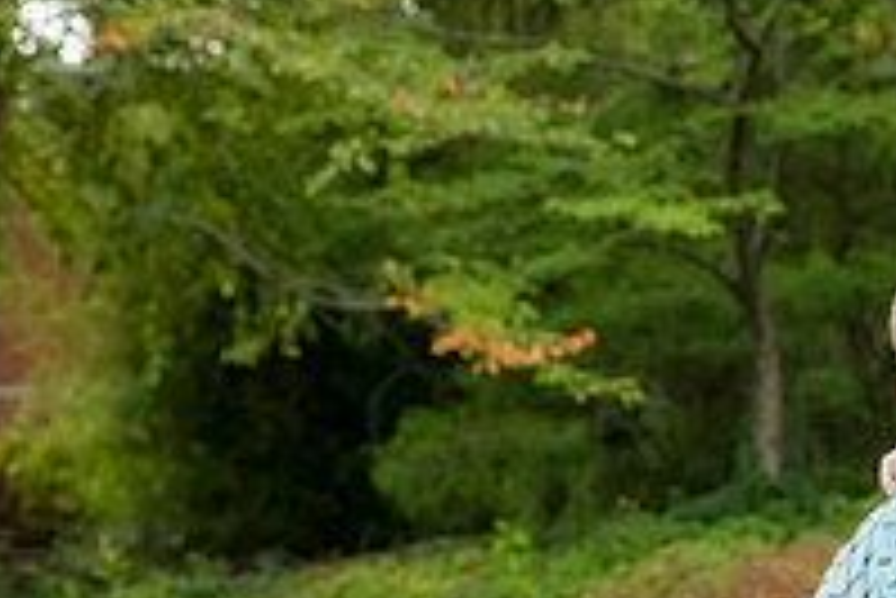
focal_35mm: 291
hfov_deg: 7.0
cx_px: 1193
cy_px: 641
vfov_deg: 4.7
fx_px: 7248
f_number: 5.6
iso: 1250
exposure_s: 1/250
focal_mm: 100
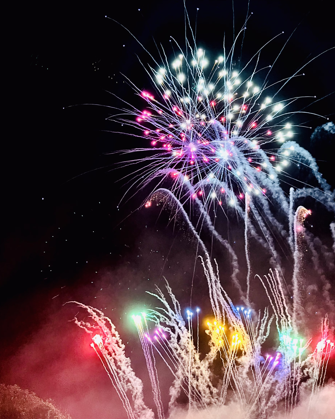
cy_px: 206
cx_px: 168
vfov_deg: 62.2
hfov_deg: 51.5
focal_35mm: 28
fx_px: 347
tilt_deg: +47.9
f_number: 1.6
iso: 500
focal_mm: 5.1
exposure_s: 1/33
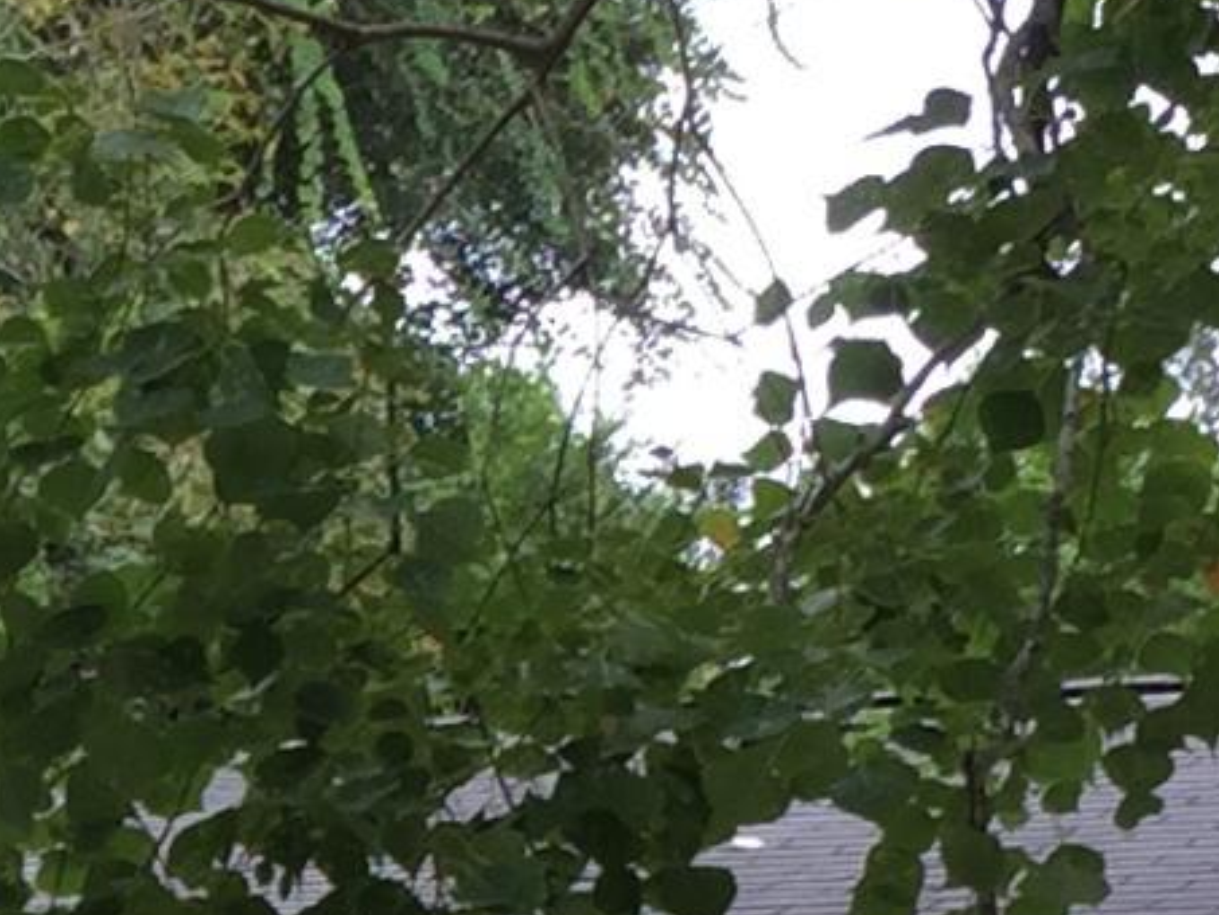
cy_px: 1308
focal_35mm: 192
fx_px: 6763
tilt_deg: +2.7
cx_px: -759
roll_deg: -1.2
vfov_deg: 7.6
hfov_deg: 9.9
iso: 32
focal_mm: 4.15
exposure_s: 1/121
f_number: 2.2
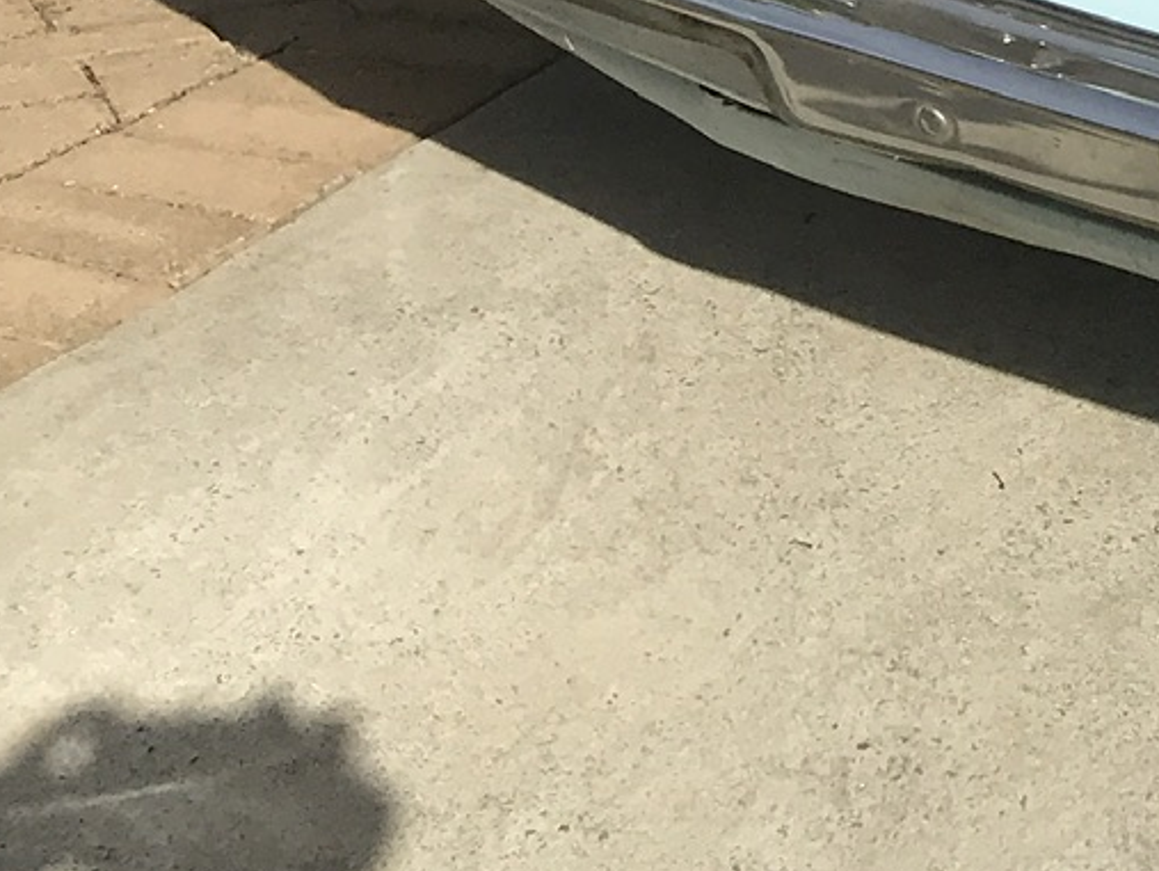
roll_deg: -2.8
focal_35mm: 113
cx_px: 2165
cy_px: -743
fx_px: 3786
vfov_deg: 12.0
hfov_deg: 14.9
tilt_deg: -4.6
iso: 20
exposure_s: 1/4808
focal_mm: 3.99
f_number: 1.8
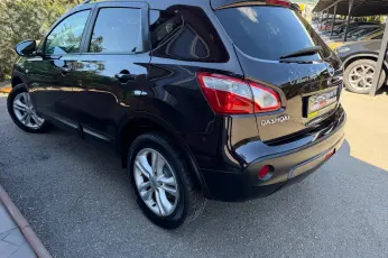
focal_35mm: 26
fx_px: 280
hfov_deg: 69.4
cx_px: 190
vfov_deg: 49.3
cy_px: 111
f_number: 1.78
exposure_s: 1/464
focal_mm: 6.76
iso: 100
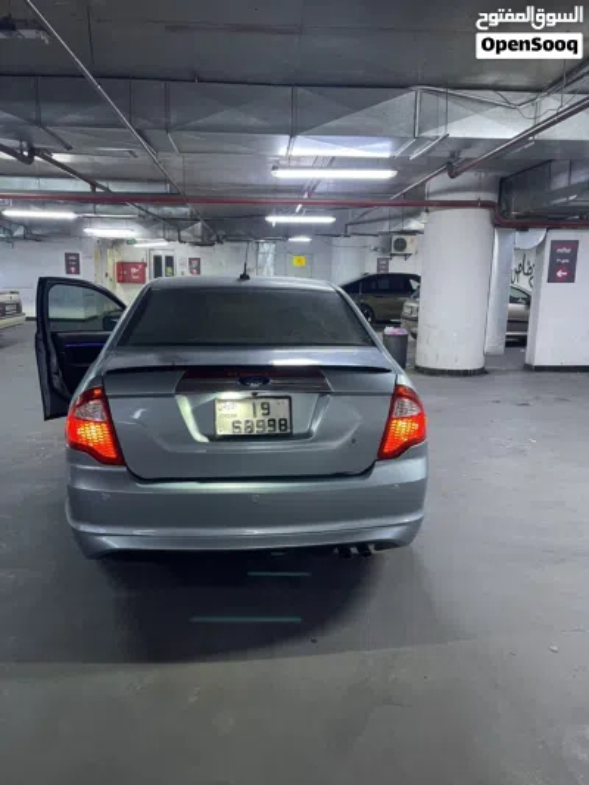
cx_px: 294
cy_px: 392
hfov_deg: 54.9
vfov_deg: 69.4
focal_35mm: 25
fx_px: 567
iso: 500
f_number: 1.6
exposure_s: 1/33
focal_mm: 5.1
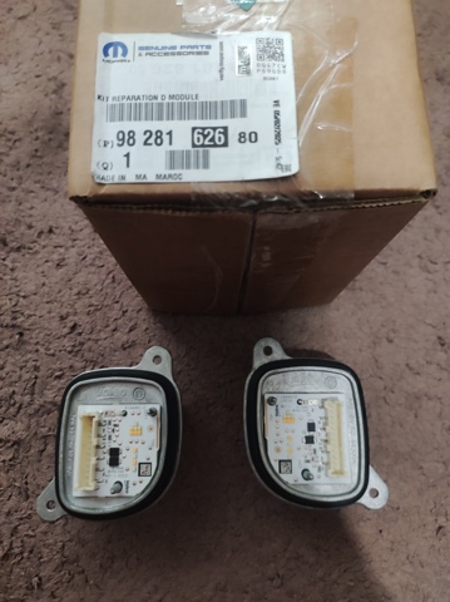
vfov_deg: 91.1
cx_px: 225
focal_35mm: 17
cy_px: 301
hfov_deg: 74.6
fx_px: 295
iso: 1687
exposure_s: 1/33
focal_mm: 4.74
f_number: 1.79
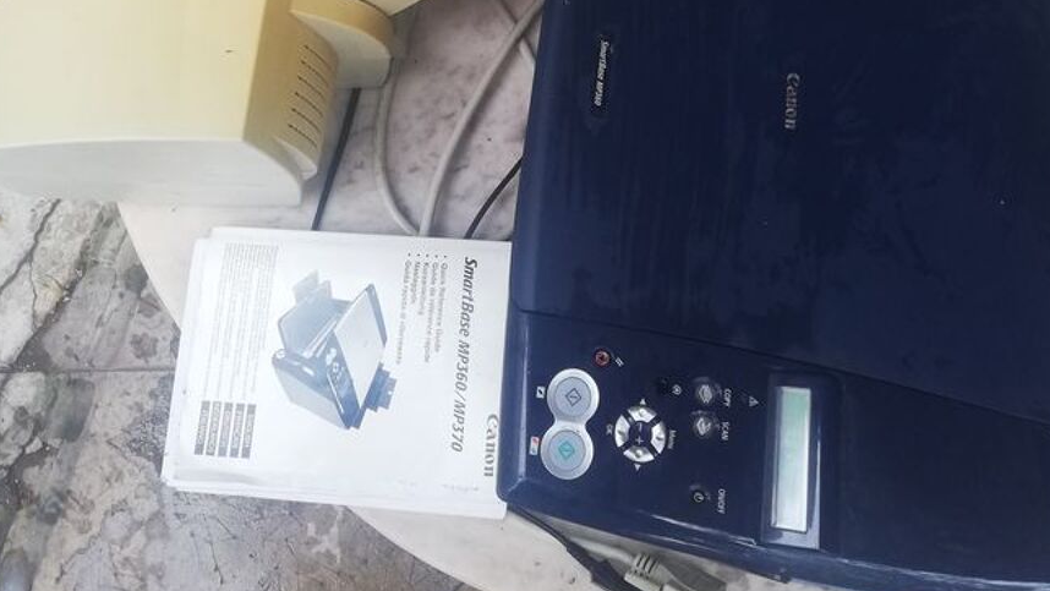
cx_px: 518
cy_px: -90
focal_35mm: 44
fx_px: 1225
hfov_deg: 46.4
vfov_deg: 24.9
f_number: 2.2
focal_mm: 3.81
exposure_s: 1/50
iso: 160
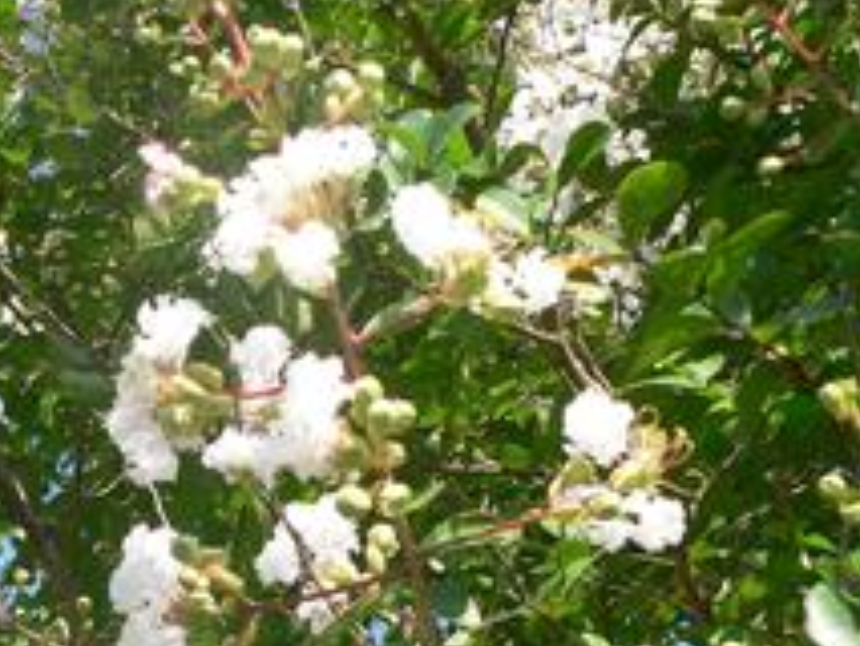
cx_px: 283
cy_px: 487
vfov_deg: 17.9
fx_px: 2038
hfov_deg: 23.7
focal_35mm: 82
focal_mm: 8.4
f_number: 4
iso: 80
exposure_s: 1/200
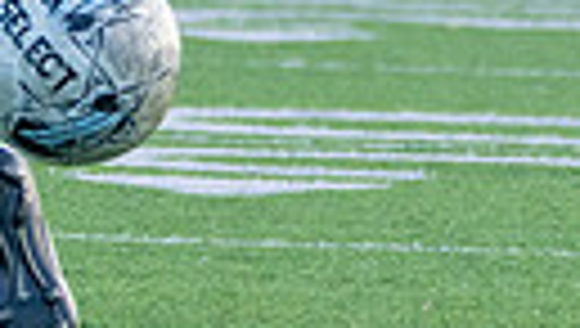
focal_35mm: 1478
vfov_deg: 0.8
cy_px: -338
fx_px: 22764
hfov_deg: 1.5
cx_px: 947
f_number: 7.1
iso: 1250
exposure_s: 1/1250
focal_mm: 232
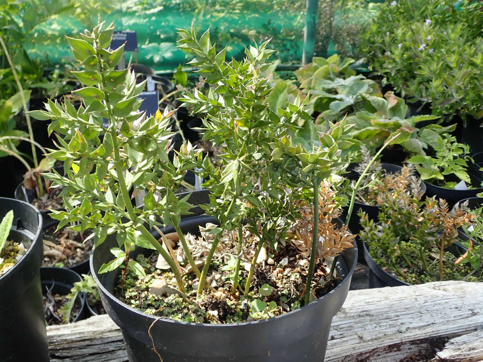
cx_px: 242
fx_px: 419
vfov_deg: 46.8
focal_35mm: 30
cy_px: 181
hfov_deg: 60.0
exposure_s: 1/320
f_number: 3.2
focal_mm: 5.5
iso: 100
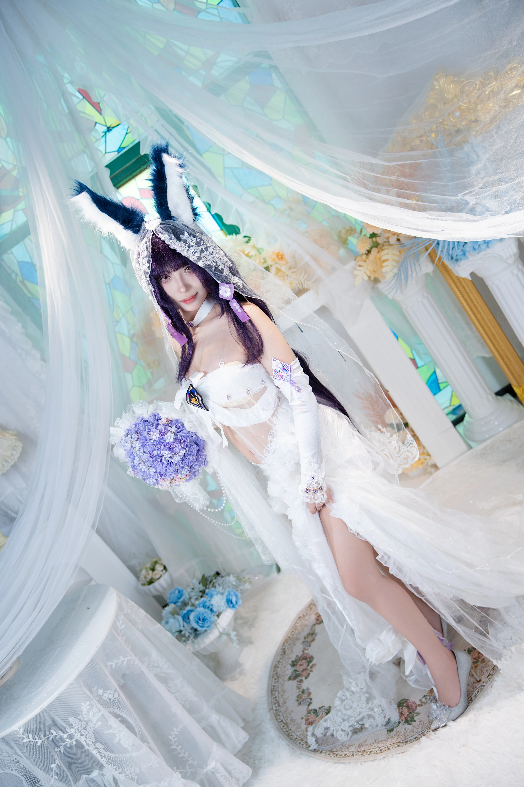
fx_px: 808
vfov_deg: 51.9
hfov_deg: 35.9
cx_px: 262
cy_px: 394
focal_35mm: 37
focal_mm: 37
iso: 100
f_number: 2.8
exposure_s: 1/160
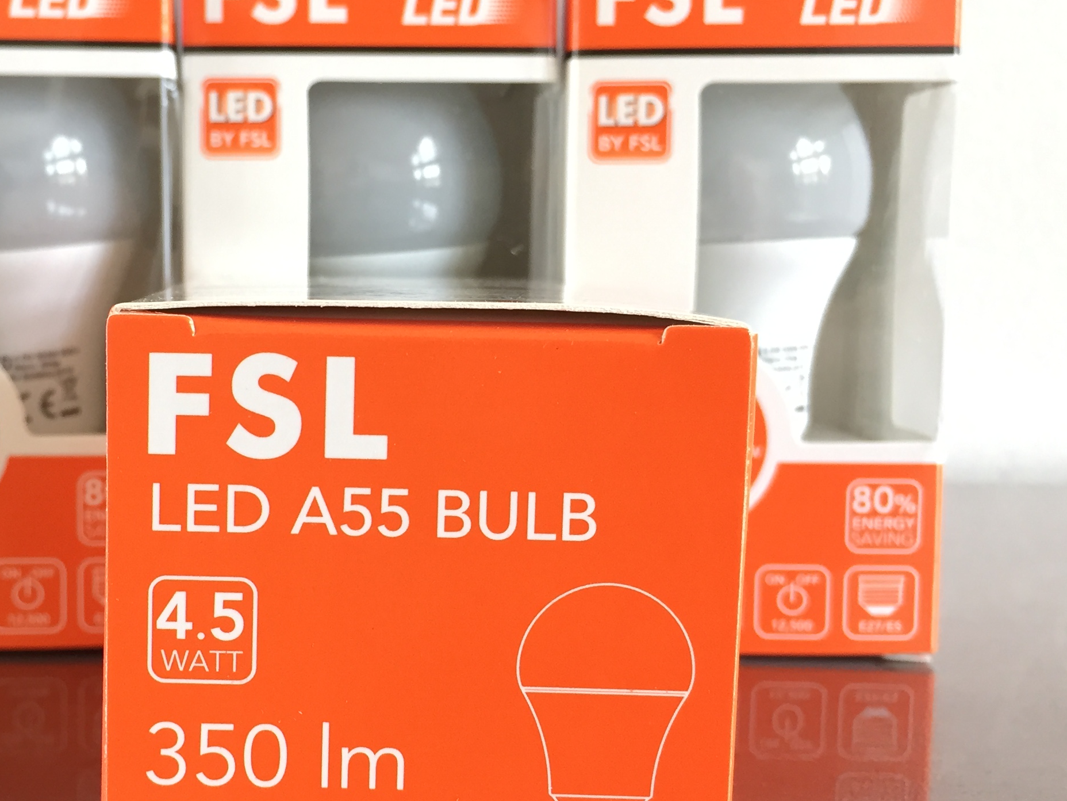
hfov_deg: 36.9
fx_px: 1572
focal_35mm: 51
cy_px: 414
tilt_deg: -6.1
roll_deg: -1.3
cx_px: 310
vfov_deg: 28.6
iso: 80
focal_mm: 4.15
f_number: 2.2
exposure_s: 1/33
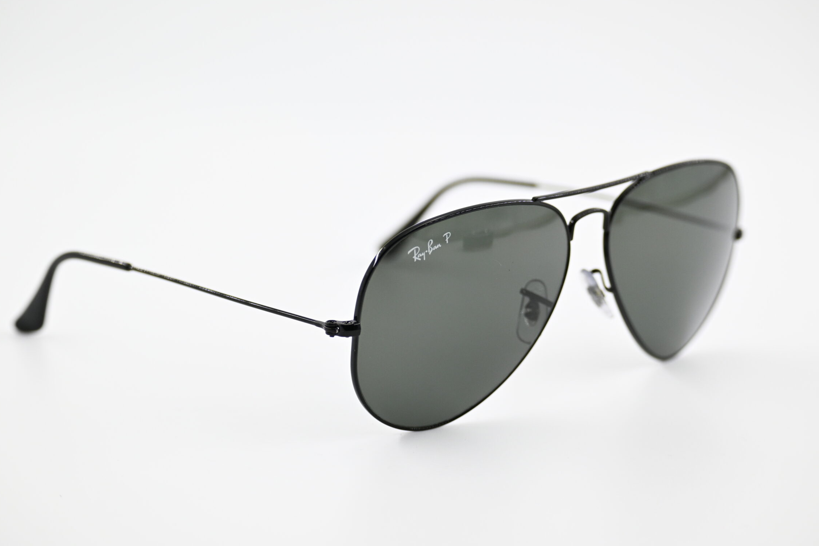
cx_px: 413
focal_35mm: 102
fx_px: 2320
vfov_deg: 13.4
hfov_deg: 20.0
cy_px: 270
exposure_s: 1/400
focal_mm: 60
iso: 400
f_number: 4.8
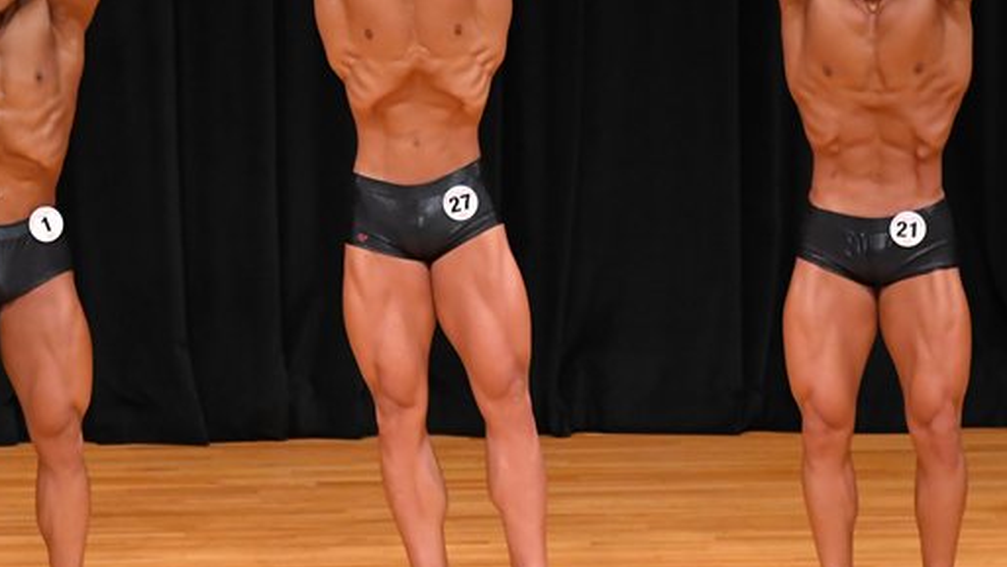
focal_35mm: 403
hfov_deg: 5.4
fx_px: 10765
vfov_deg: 3.0
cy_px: 222
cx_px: 358
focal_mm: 170
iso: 4000
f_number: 5.6
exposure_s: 1/400
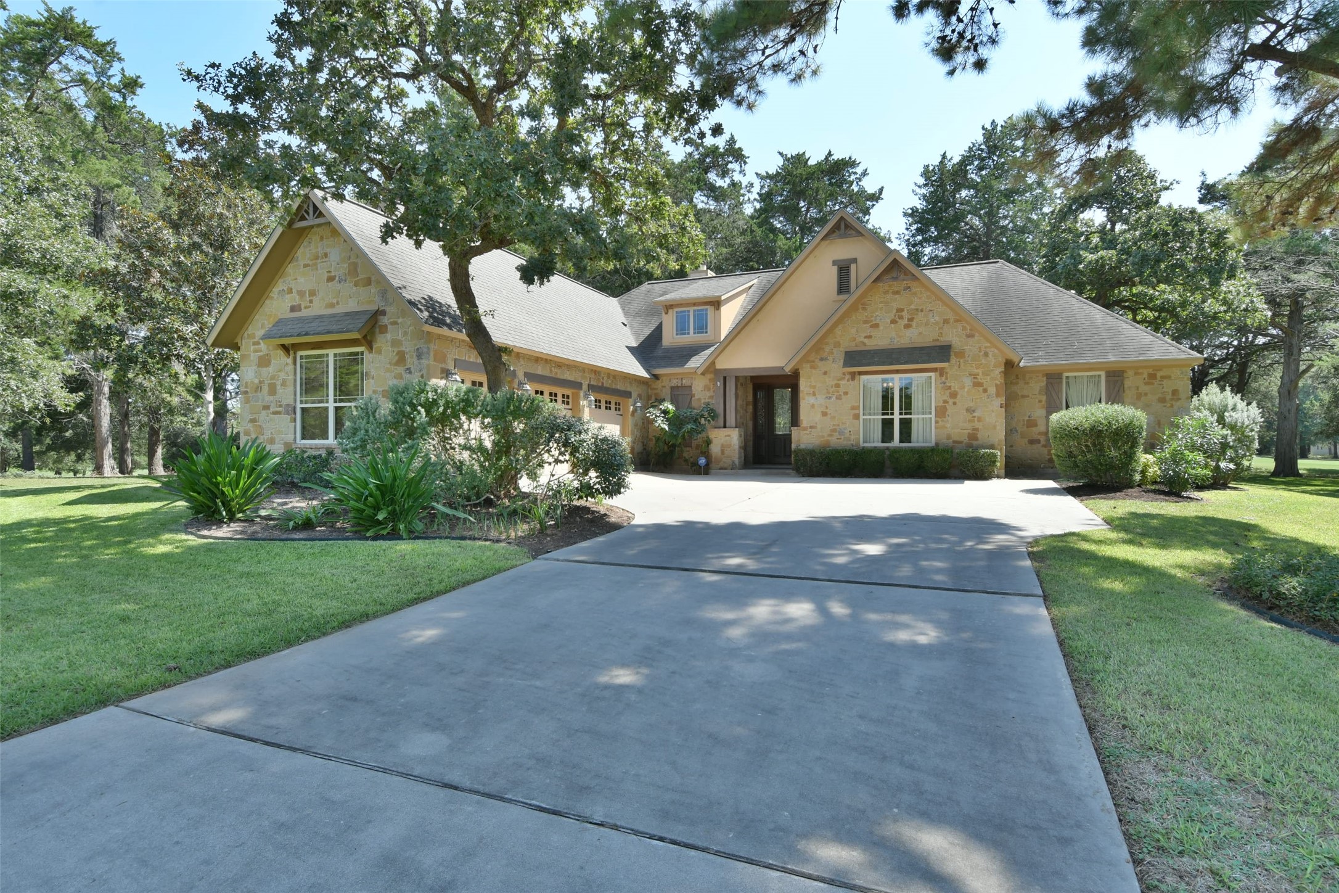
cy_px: 446
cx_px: 670
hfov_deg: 90.0
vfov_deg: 67.4
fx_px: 669
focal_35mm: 18
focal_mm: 12
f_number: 11
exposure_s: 1/125
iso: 400
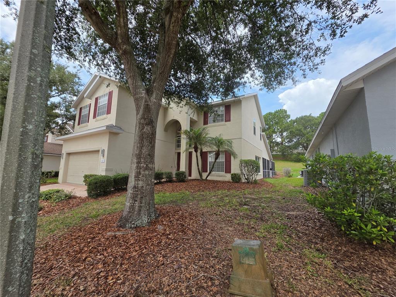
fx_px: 149
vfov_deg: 89.9
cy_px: 148
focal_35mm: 13
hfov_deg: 106.2
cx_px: 198
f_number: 1.9
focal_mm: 2.2
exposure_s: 1/1376
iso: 40
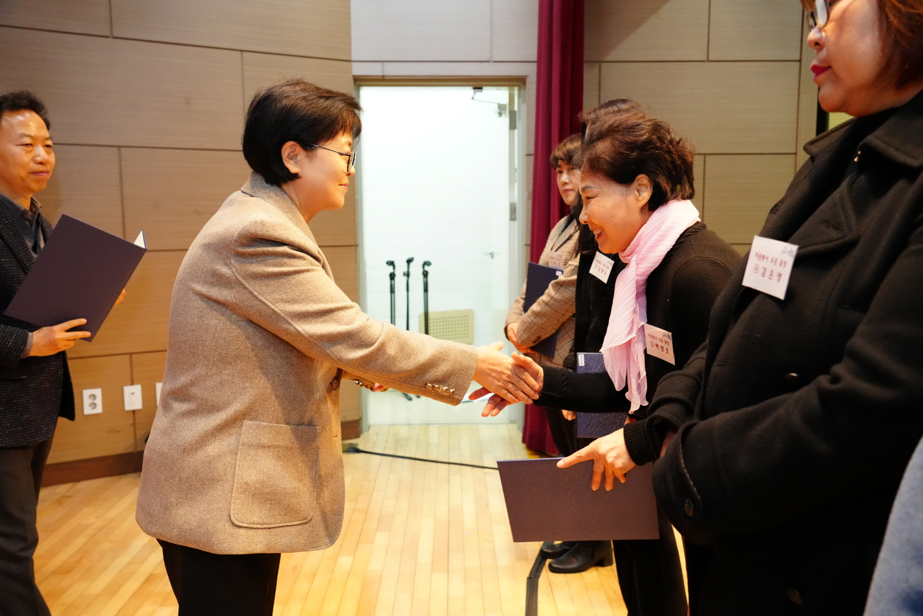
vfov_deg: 45.0
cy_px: 308
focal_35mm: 29
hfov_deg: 63.7
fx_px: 743
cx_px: 462
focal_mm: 29
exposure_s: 1/160
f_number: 4.5
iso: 8000
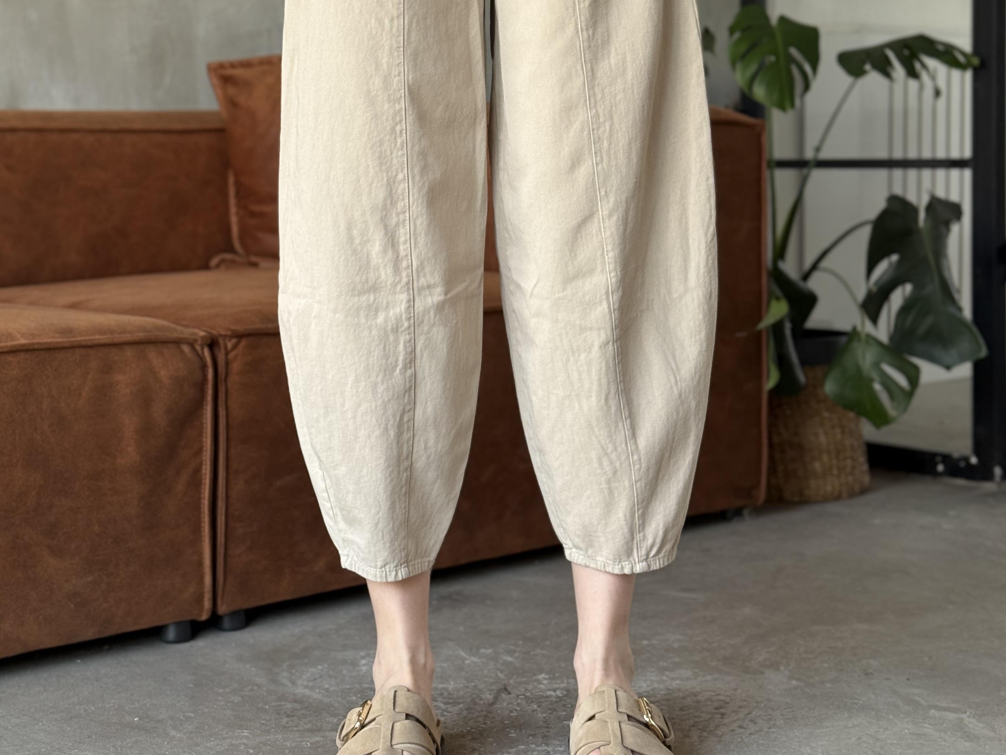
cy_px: 225
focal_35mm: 65
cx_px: 506
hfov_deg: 29.8
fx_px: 1889
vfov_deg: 22.5
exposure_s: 1/60
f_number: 1.78
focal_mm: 6.76
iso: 100
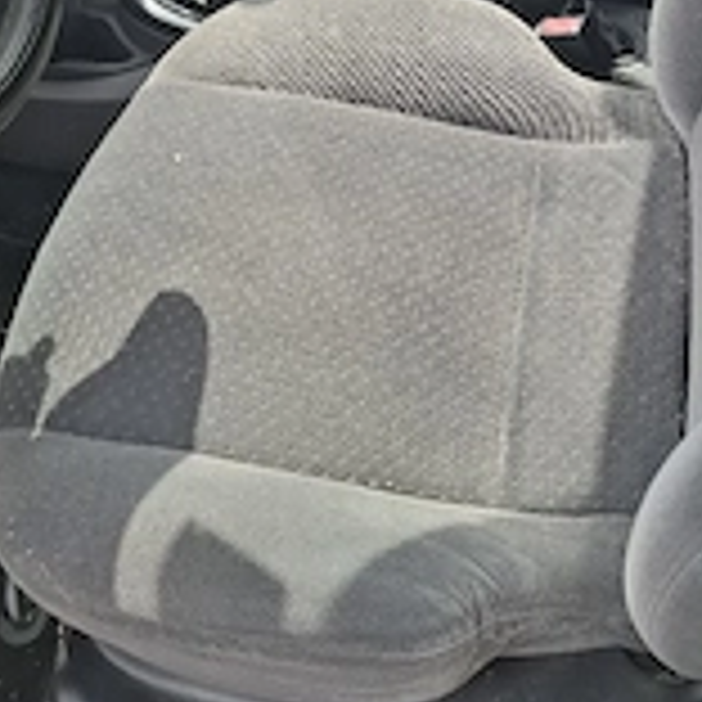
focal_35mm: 52
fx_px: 1193
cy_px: -27
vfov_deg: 30.1
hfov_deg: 32.7
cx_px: 410
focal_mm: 5.54
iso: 50
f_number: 1.8
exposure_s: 1/400
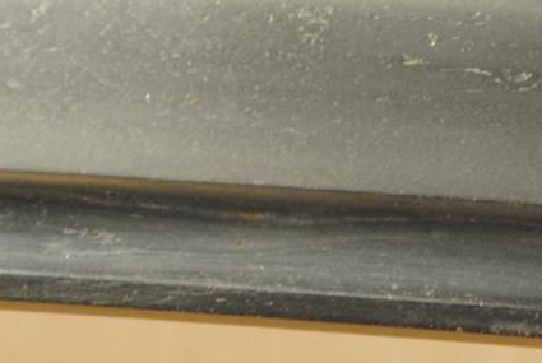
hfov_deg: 3.1
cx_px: 347
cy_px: 89
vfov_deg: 2.1
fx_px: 10054
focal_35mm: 667
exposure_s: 1/2
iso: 400
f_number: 11
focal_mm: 135
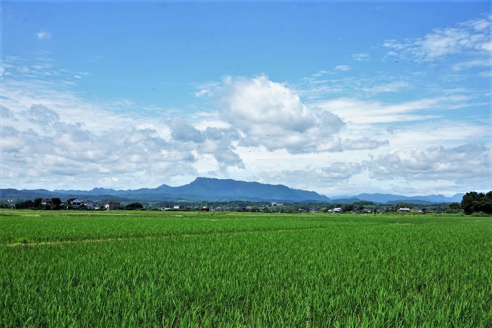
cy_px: 164
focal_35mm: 44
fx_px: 594
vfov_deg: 30.8
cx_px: 246
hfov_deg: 45.0
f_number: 11
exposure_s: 1/200
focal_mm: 29
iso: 100
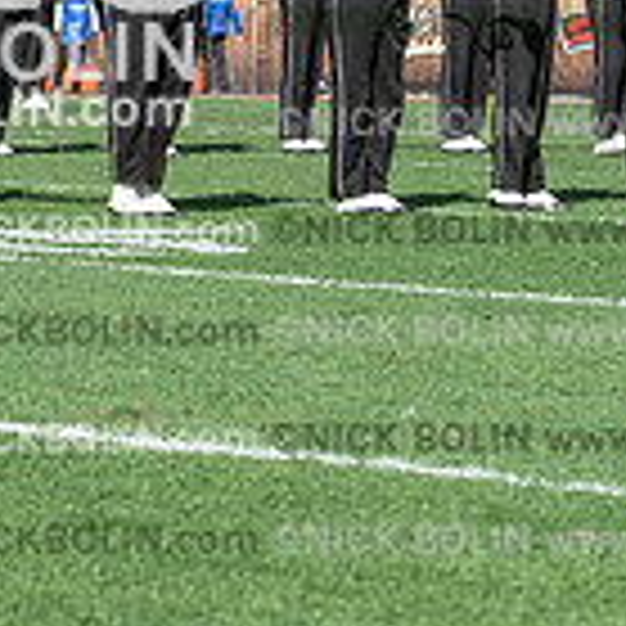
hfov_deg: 7.0
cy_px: -83
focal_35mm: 249
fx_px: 5095
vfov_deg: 7.0
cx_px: -90
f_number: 5
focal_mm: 70
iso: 400
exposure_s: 1/2000
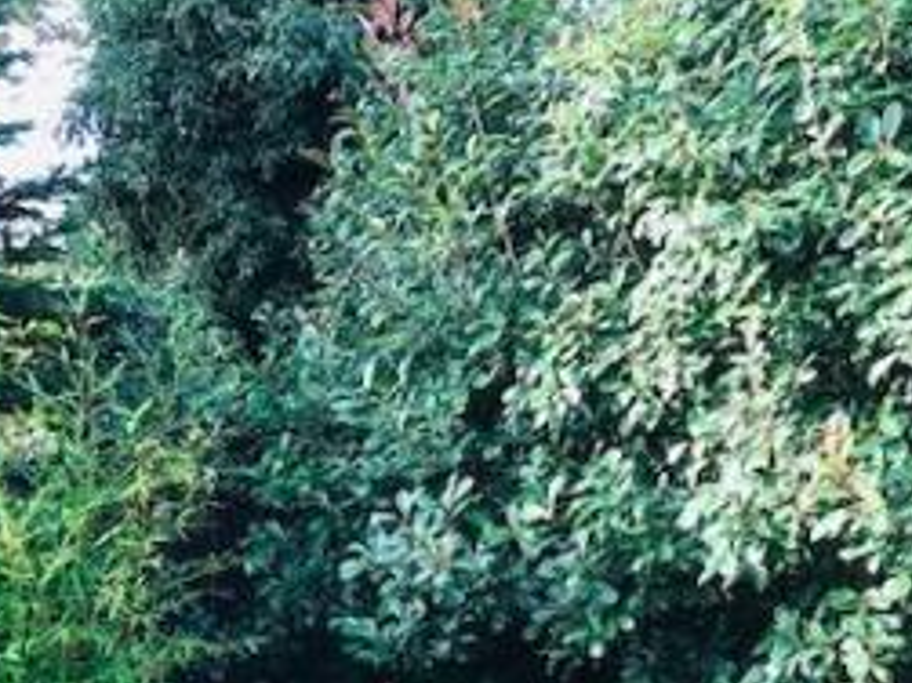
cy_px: 783
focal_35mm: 65
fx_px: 1712
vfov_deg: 21.2
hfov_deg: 29.6
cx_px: 307
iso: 20
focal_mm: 3.99
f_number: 1.8
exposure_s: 1/100
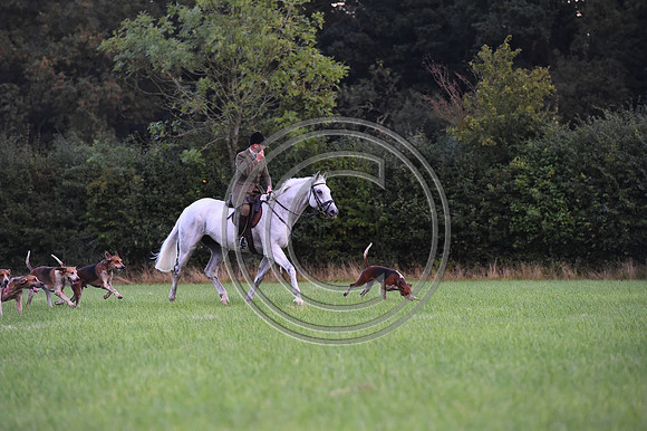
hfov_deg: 10.3
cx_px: 324
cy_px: 216
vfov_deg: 6.9
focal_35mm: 200
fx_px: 3592
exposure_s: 1/1250
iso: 3200
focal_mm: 200
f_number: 5.6
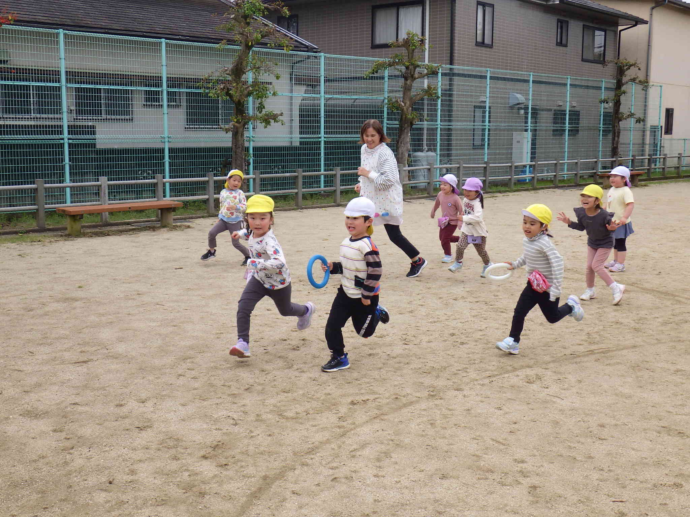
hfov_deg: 44.8
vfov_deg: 34.3
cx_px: 345
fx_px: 837
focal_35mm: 42
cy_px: 258
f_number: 5
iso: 125
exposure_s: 1/320
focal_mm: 7.5
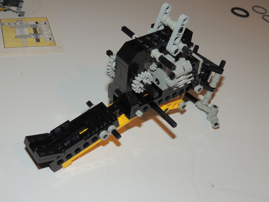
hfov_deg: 40.4
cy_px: 101
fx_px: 365
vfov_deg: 30.9
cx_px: 134
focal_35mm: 47
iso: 125
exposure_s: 1/30
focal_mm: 8.3
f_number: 3.5
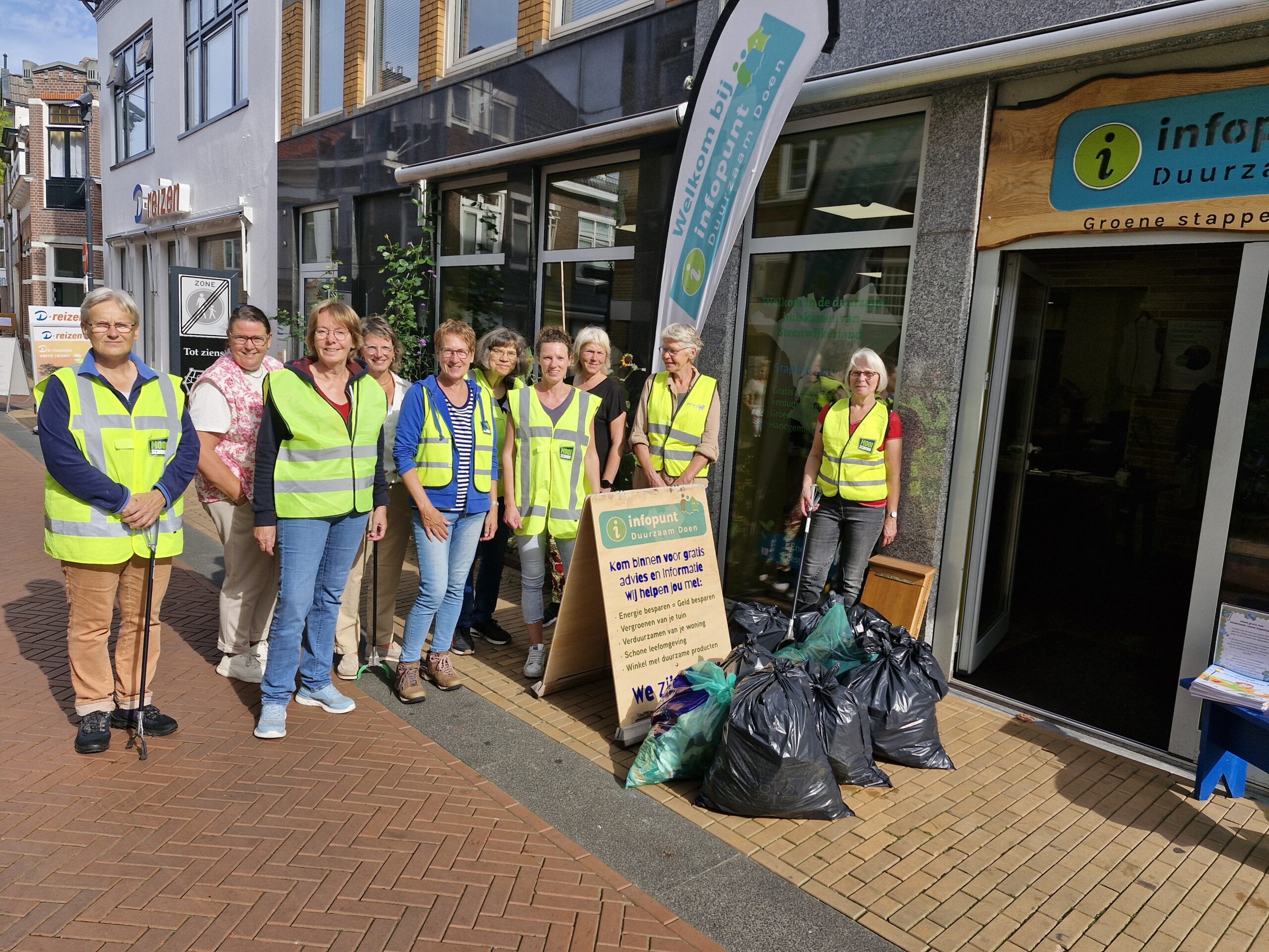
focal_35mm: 23
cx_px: 634
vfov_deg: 58.9
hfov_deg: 73.9
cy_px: 476
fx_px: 843
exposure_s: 1/1888
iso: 50
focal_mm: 5.54
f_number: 1.8
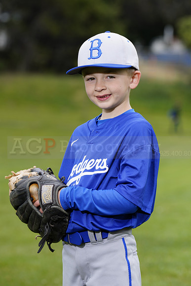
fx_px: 1416
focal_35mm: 178
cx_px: 96
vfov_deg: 11.5
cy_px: 143
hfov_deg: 7.7
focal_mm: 178
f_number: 6.3
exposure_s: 1/250
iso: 100
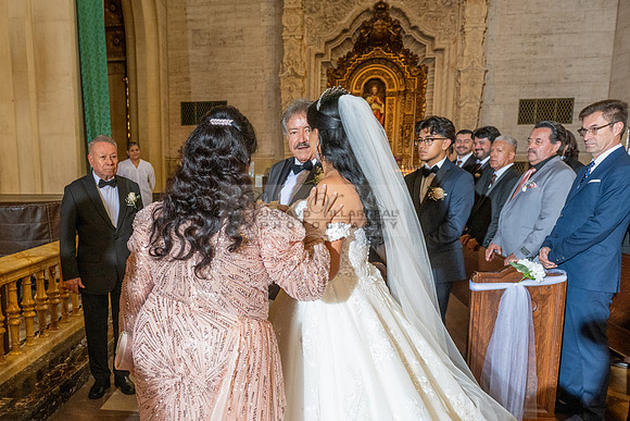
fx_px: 587
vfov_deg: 39.1
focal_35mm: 34
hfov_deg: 55.3
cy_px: 272
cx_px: 211
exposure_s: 1/160
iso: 1000
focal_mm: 24
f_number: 4.5
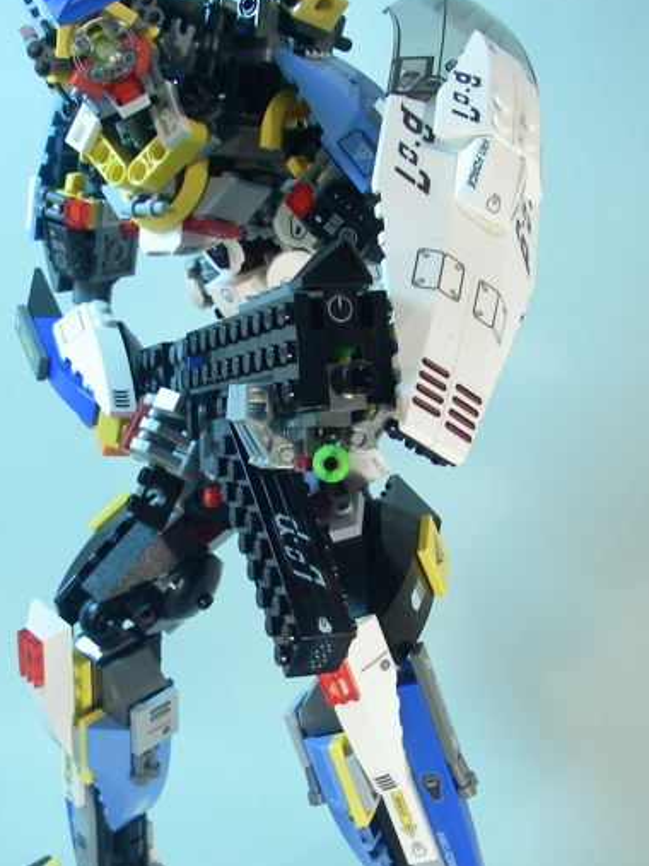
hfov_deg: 24.4
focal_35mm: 60
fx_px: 1501
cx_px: 287
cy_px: 576
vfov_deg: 31.9
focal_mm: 6.3
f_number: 3.3
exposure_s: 1/50
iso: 200
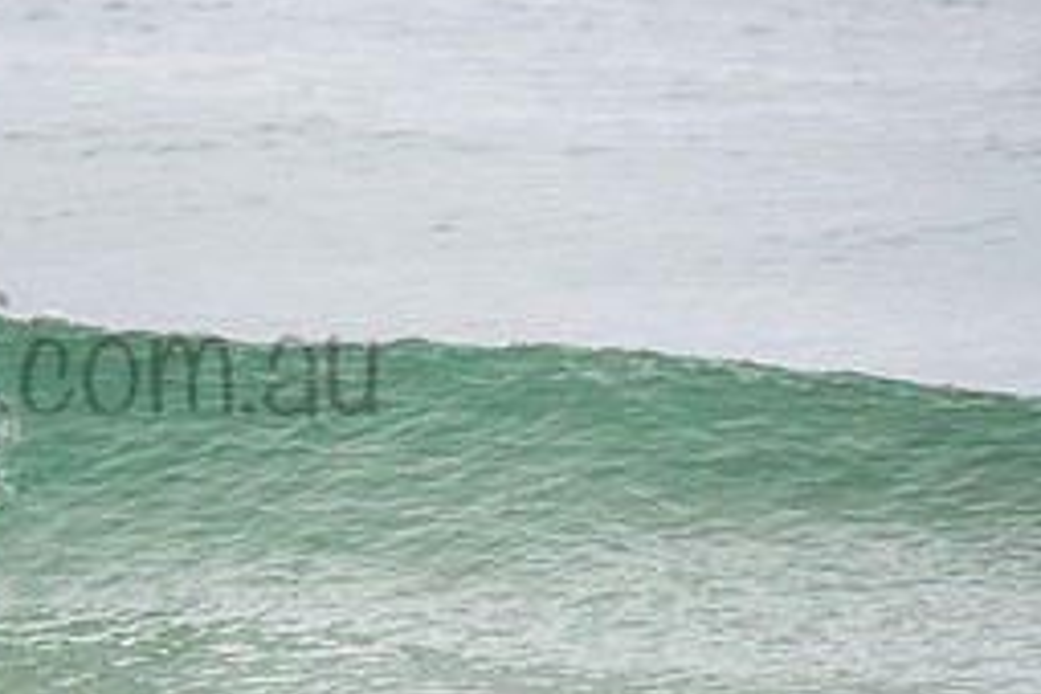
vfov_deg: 1.0
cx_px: -318
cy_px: 301
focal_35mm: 1397
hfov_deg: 1.5
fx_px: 40393
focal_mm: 500
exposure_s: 1/800
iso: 1800
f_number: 5.6
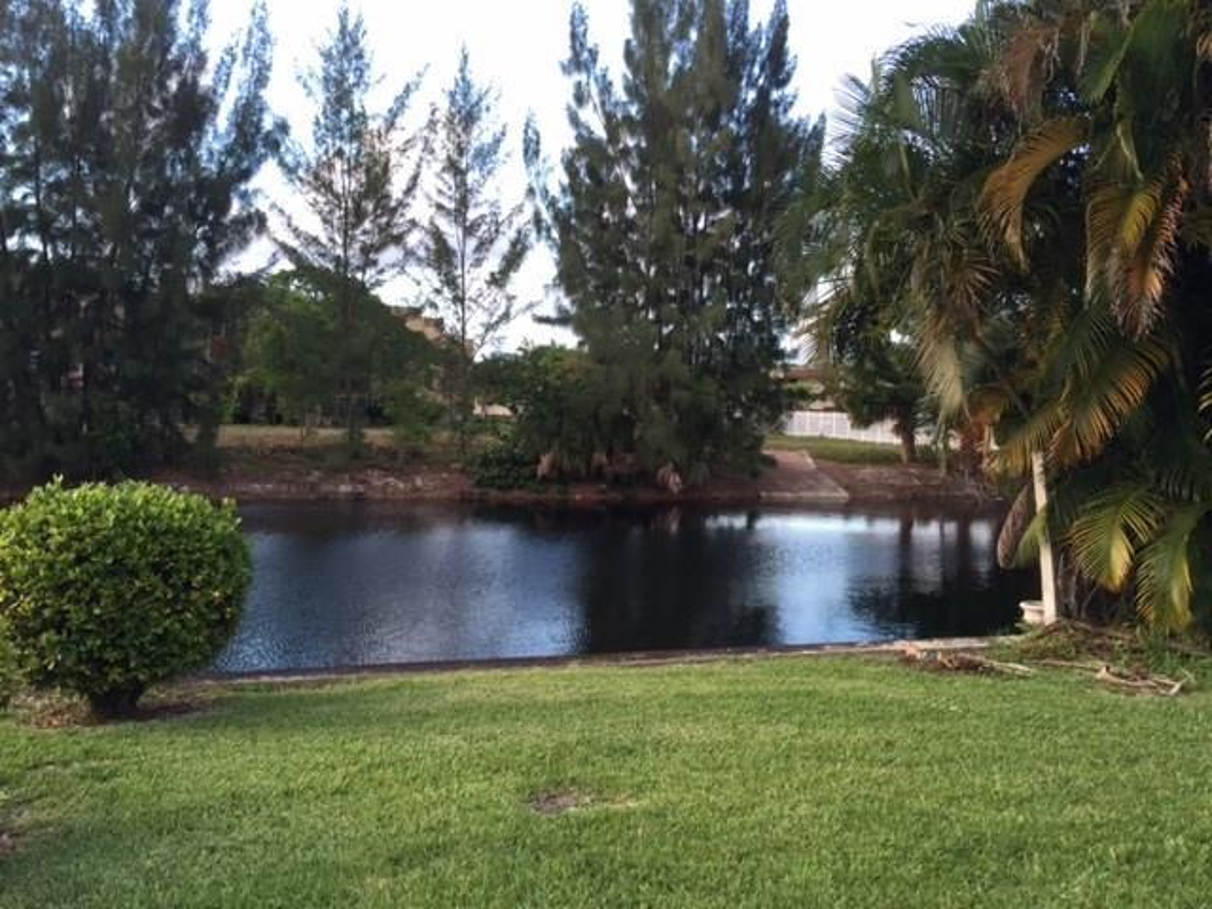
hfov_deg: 61.7
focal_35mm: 29
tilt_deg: -1.7
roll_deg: -3.1
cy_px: 454
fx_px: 1015
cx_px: 606
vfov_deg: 48.2
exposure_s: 1/120
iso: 40
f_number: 2.2
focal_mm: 4.15
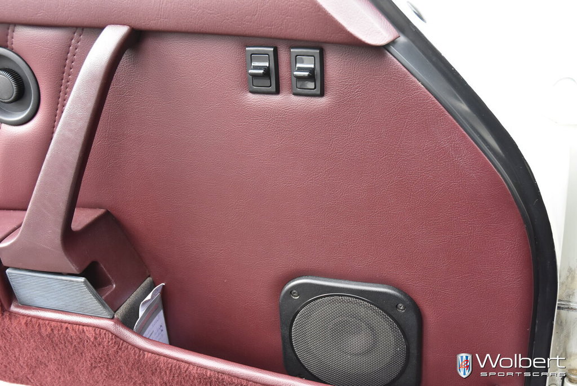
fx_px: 746
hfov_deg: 42.3
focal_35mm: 46
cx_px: 288
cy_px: 193
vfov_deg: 29.0
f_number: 5.6
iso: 800
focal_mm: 31
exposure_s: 1/125
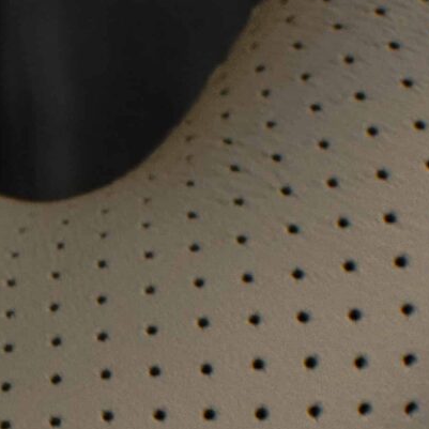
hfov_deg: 6.0
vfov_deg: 6.1
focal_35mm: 285
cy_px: 554
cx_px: -499
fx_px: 3992
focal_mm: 35
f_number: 6.3
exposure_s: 1/125
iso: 500
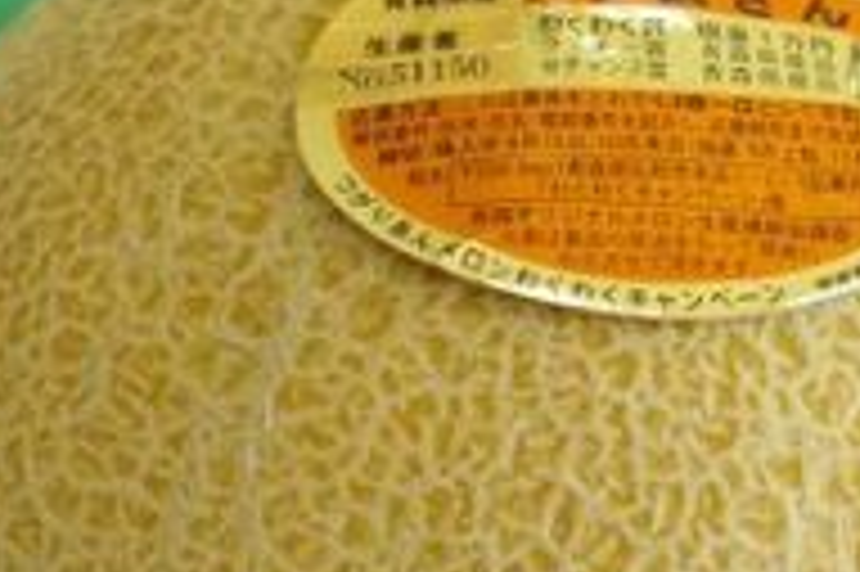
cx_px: 657
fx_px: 5991
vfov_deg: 5.4
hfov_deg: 8.2
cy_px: 649
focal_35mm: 251
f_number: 4
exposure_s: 1/100
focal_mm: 50
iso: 100
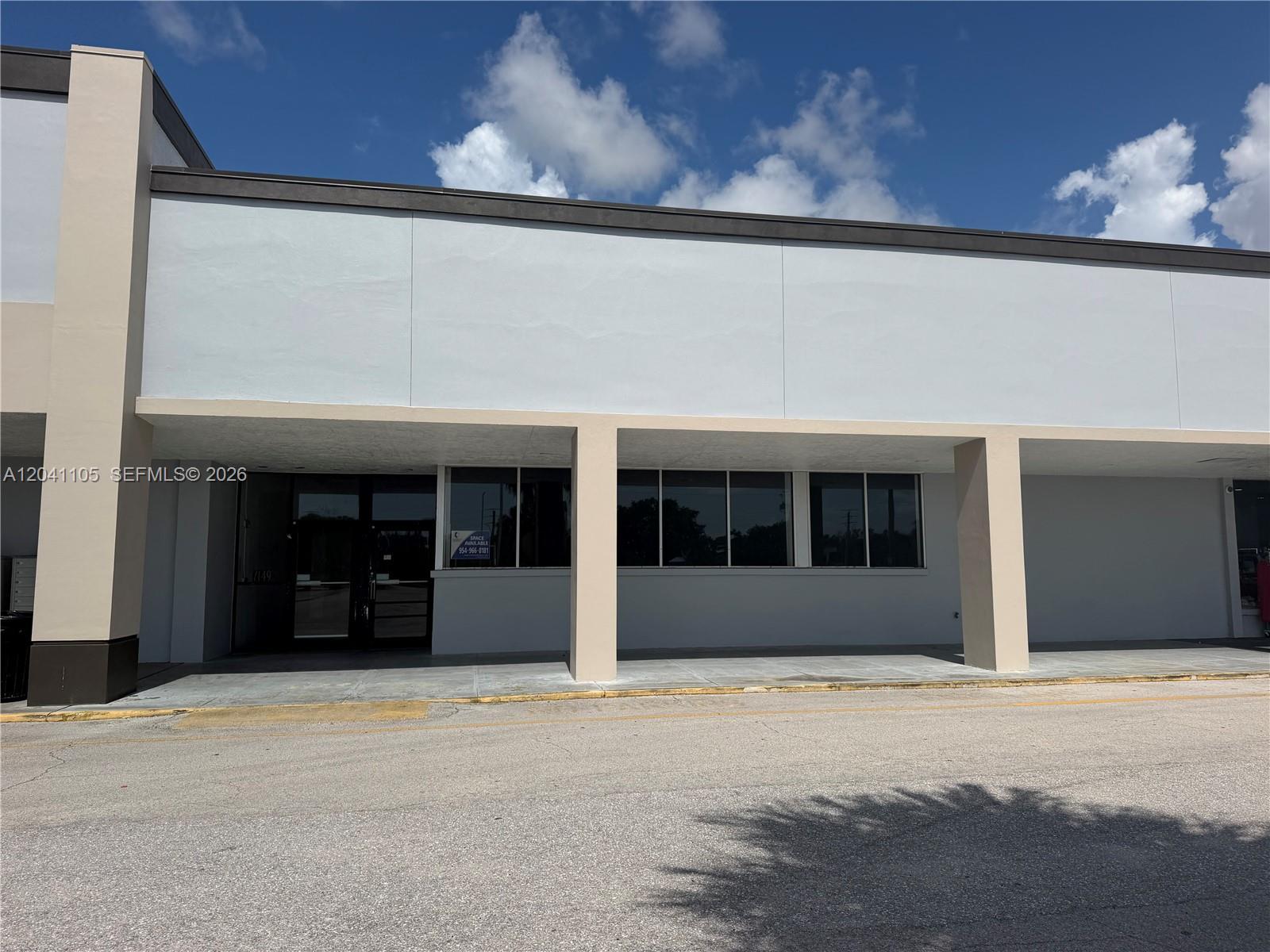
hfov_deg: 71.6
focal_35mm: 24
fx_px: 881
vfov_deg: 56.8
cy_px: 476
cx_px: 635
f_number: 1.78
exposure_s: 1/11905
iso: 80
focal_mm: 6.76
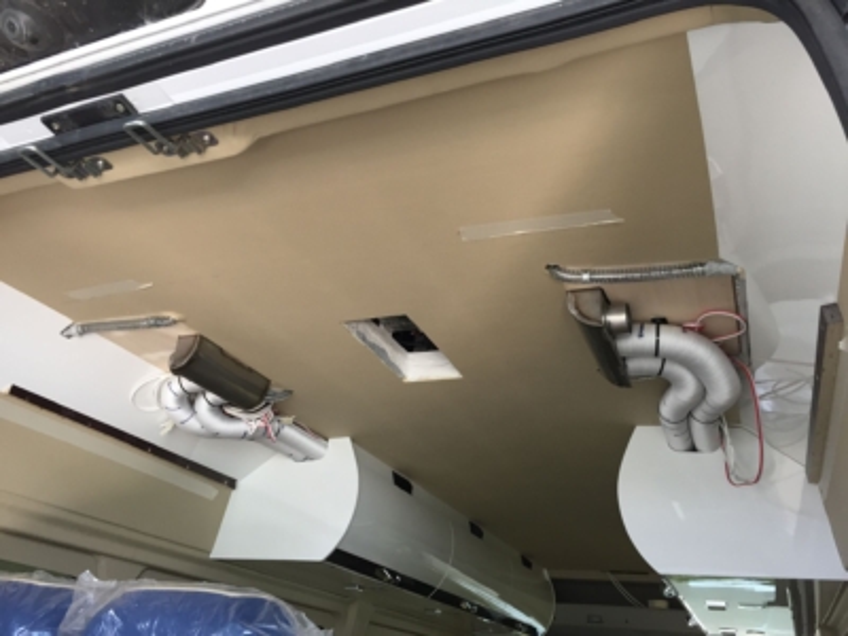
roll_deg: -5.9
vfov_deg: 48.2
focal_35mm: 29
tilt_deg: +25.4
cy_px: 318
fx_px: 710
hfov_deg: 61.7
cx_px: 424
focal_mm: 4.15
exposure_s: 1/33
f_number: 2.2
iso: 40
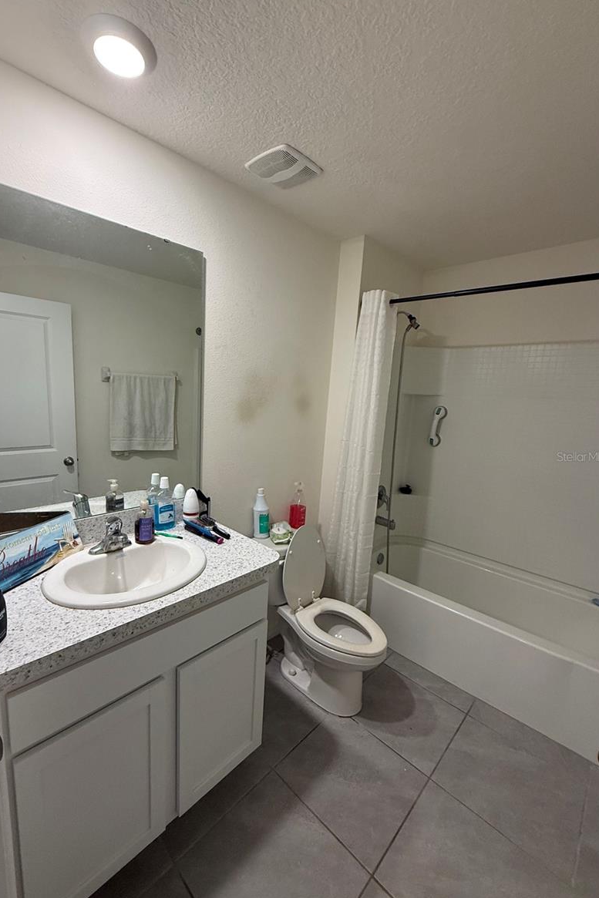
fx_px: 374
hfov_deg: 77.0
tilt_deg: -10.9
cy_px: 456
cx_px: 264
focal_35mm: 15
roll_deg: -2.2
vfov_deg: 100.4
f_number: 2.2
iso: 320
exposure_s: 1/120
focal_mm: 2.22
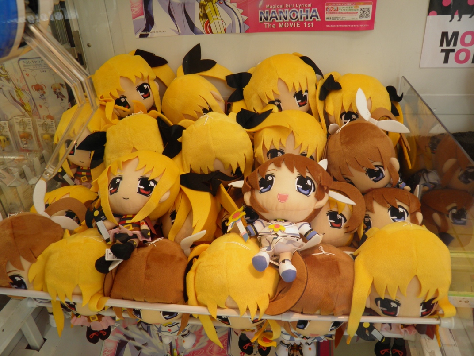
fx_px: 383
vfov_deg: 49.7
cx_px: 237
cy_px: 178
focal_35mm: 28
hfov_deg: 63.4
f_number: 4
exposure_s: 1/60
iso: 50
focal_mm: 4.9
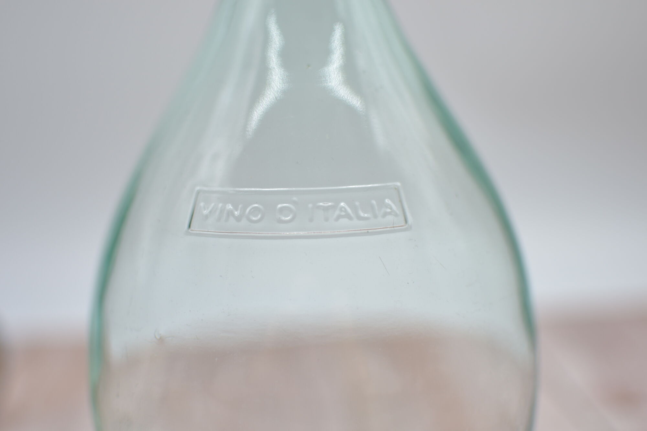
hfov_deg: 37.9
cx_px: 324
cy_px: 216
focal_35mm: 52
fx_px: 943
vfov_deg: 25.7
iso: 100
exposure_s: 1/500
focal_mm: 35
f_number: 1.8
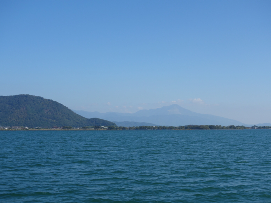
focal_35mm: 54
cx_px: 136
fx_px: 423
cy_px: 102
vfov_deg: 27.0
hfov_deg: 35.6
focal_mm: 18.02
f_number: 5.6
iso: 125
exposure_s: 1/800
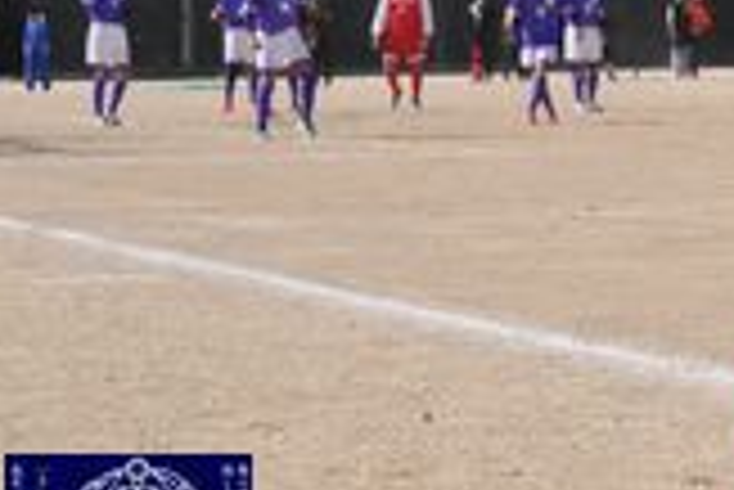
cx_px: 896
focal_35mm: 202
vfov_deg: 6.8
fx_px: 4127
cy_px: 45
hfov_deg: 10.0
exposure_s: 1/1600
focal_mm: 55
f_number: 7.1
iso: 400
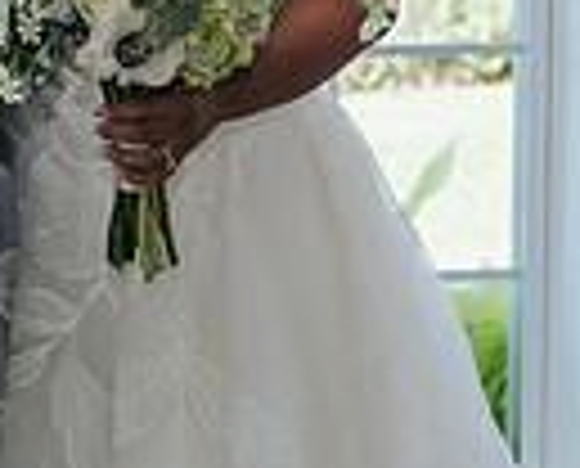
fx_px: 2961
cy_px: 37
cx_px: 77
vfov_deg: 9.0
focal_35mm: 172
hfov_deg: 11.1
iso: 200
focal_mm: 35
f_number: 3.5
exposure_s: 1/200
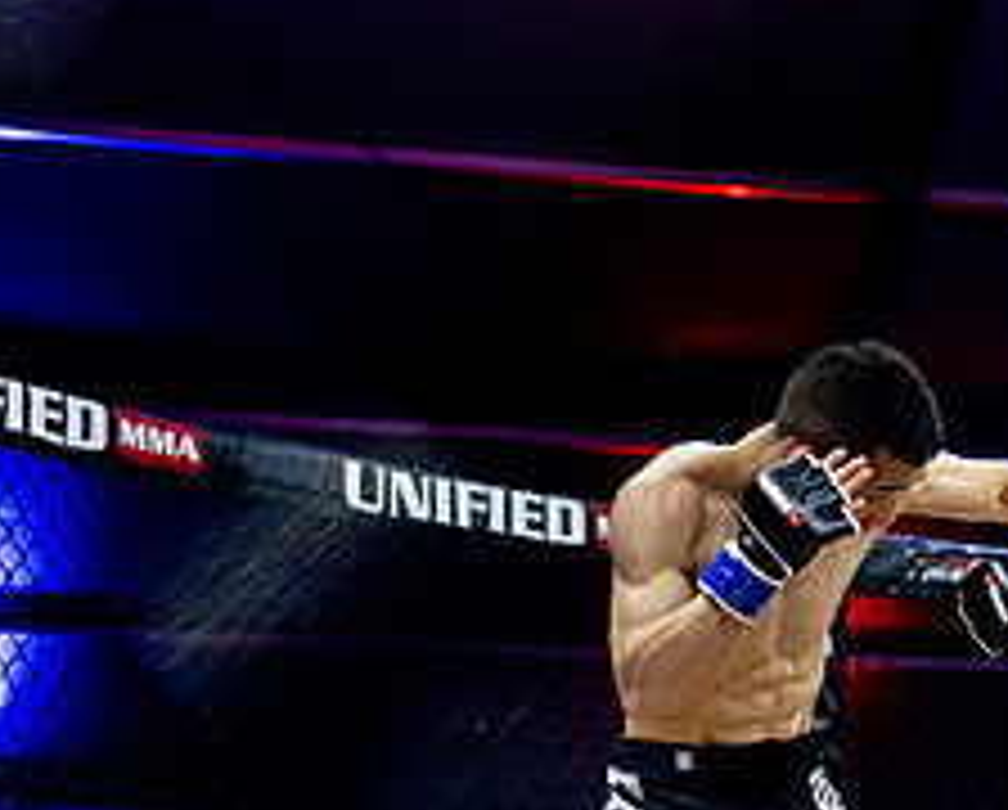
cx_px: 1156
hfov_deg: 16.3
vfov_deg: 13.4
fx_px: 3407
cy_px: 749
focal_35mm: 114
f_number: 2.8
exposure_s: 1/1250
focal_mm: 47
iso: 3200
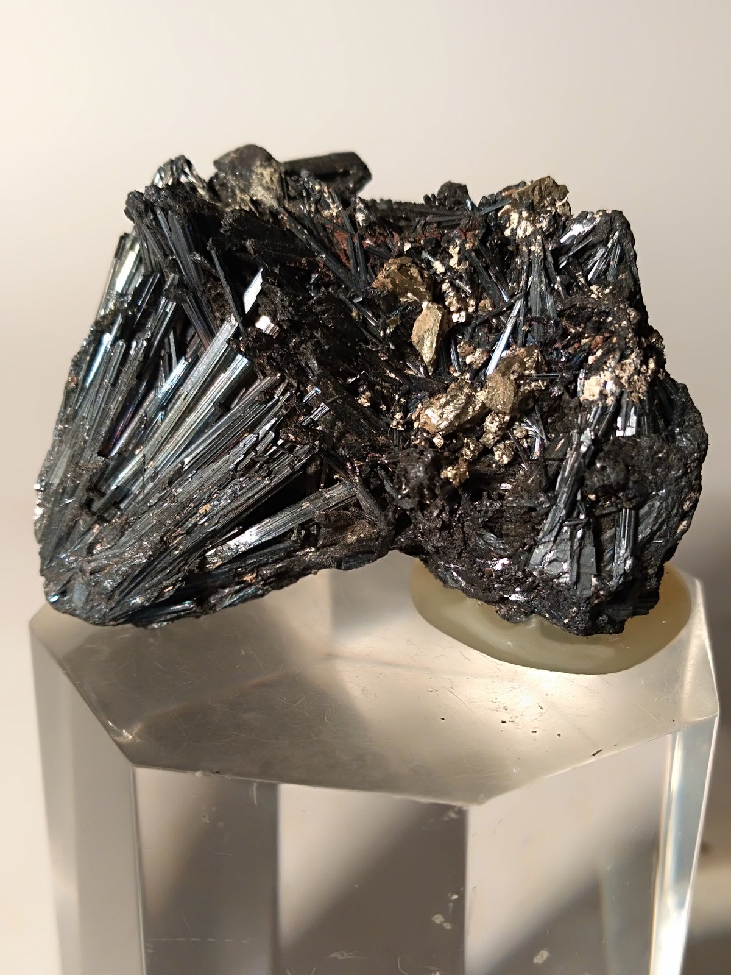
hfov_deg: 53.1
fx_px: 732
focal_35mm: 26
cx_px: 366
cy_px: 488
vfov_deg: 67.3
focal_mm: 3.54
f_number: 2
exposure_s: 1/100
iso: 107
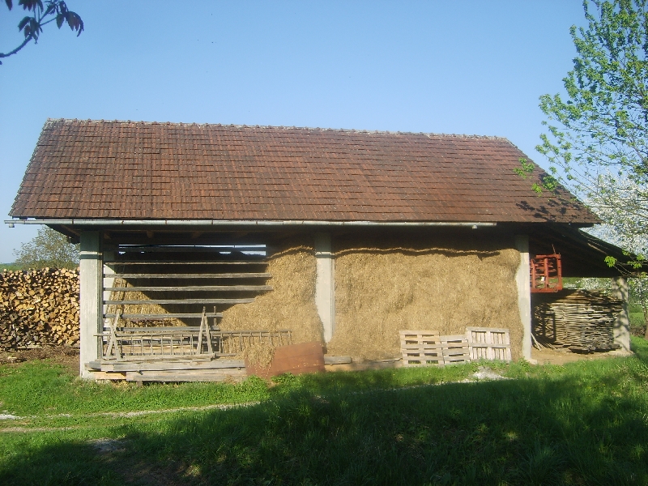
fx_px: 655
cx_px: 324
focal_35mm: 35
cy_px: 243
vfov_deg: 40.7
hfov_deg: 52.6
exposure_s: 1/500
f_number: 2.8
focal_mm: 5.8
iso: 50
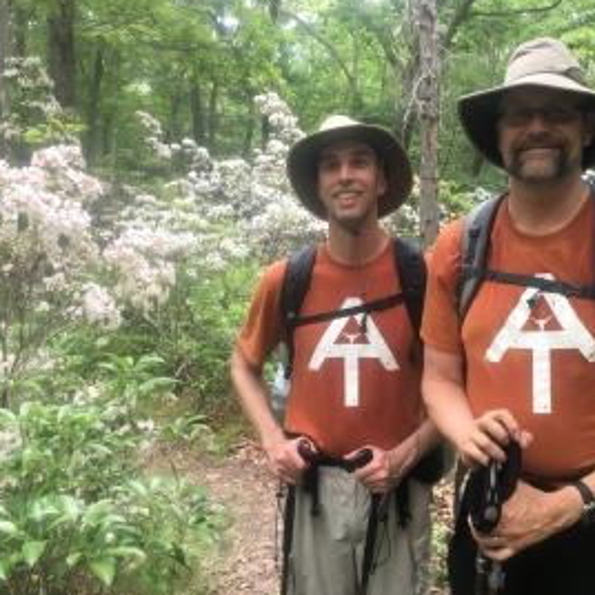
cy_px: 293
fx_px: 681
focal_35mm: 35
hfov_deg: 46.7
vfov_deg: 47.2
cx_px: 382
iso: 25
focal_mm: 4.15
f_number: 2.2
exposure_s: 1/40
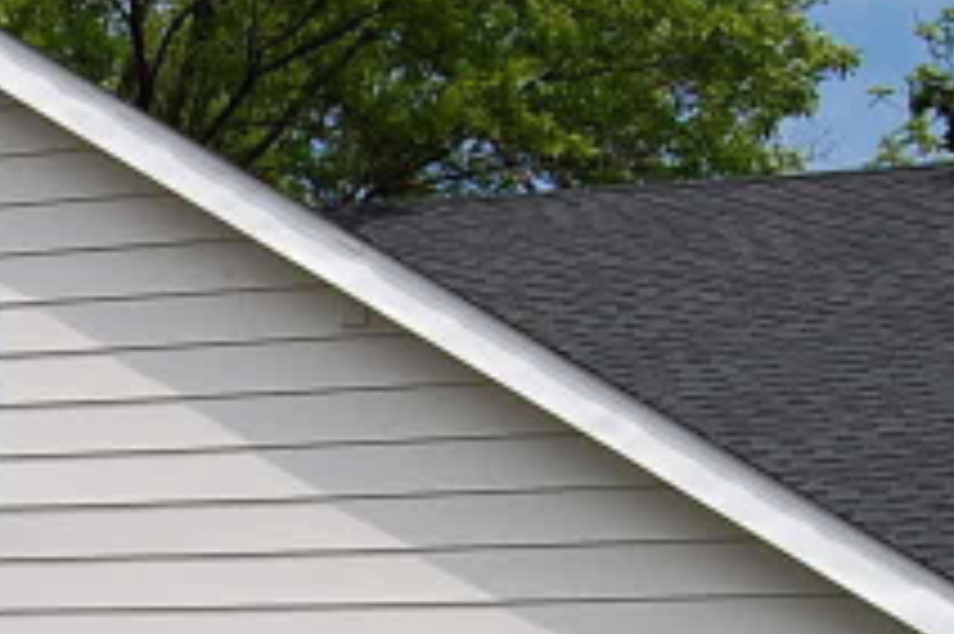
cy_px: 755
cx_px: -68
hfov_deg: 20.4
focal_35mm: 96
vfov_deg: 13.8
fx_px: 2542
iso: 200
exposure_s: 1/400
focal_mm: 18
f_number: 10
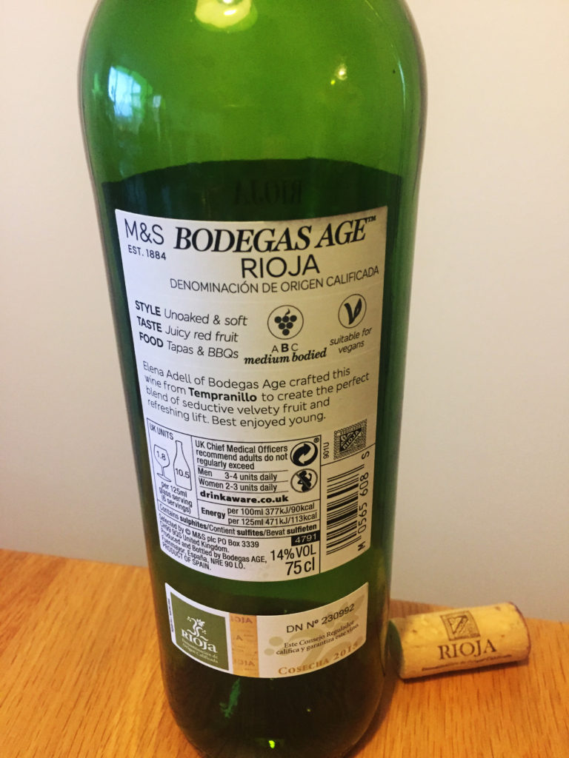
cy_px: 379
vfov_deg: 61.7
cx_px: 284
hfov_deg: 48.2
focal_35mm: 29
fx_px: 636
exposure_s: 1/33
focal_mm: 4.15
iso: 320
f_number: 2.2
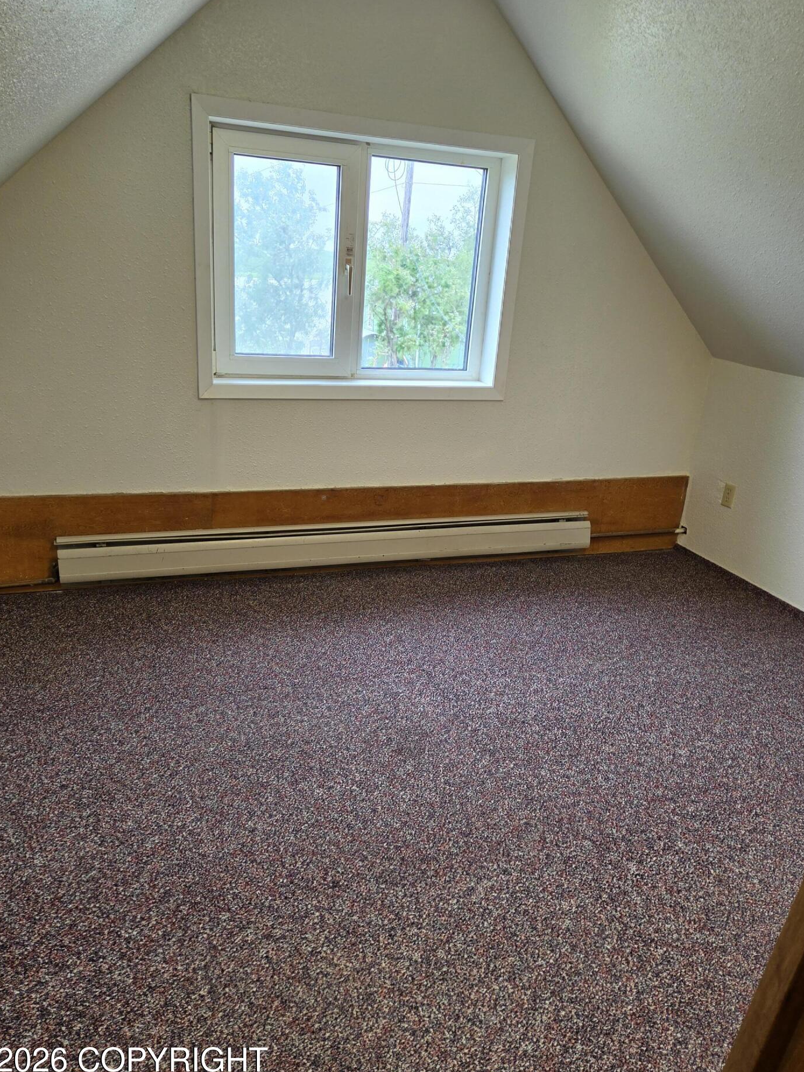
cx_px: 405
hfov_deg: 54.9
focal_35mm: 25
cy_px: 531
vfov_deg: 69.4
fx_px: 774
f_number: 1.8
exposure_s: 1/51.6
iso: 64
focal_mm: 5.4
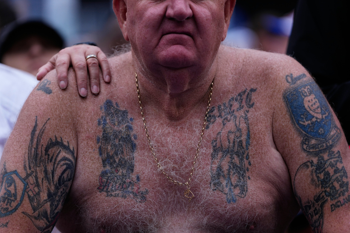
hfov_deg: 10.3
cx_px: 175
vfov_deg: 6.9
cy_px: 116
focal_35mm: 200
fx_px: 1944
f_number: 2.8
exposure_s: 1/2500
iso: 320
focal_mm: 200
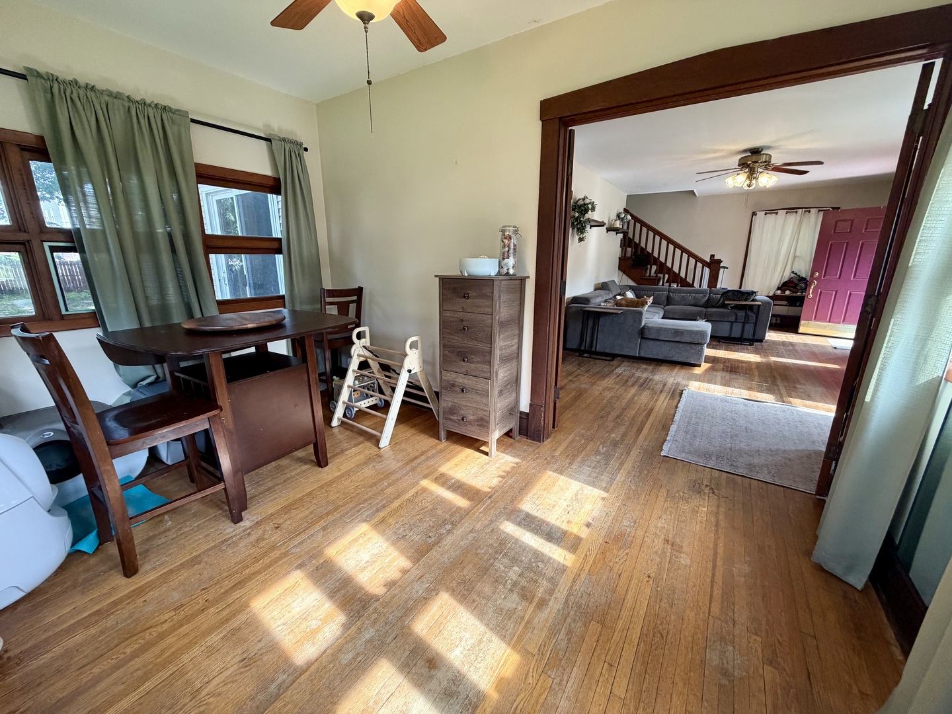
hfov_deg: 102.1
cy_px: 357
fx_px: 385
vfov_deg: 85.7
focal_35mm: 14
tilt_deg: -15.8
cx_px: 476
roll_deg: -0.2
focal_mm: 2.22
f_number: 2.2
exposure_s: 1/120
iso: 160
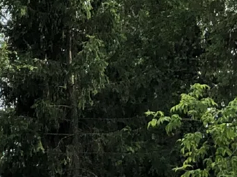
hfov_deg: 8.9
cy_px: 164
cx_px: -360
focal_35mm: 199
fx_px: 1361
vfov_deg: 7.4
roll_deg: +0.8
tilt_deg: +9.5
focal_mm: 4
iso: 20
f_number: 1.8
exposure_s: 1/1333
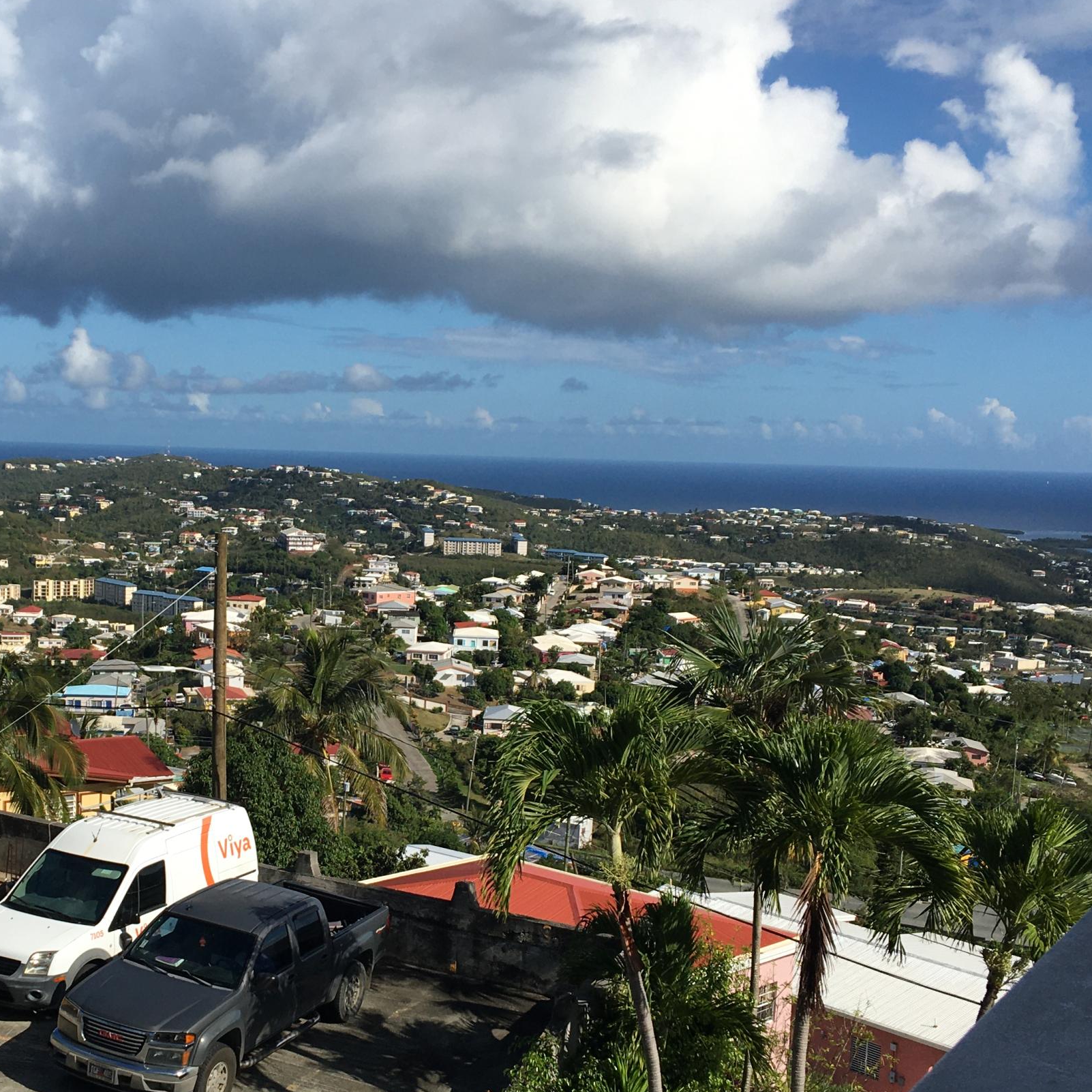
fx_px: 1713
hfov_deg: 34.8
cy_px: 676
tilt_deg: -6.1
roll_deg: -2.0
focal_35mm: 48
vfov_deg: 35.2
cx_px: 310
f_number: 2.2
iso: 25
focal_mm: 4.15
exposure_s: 1/2404
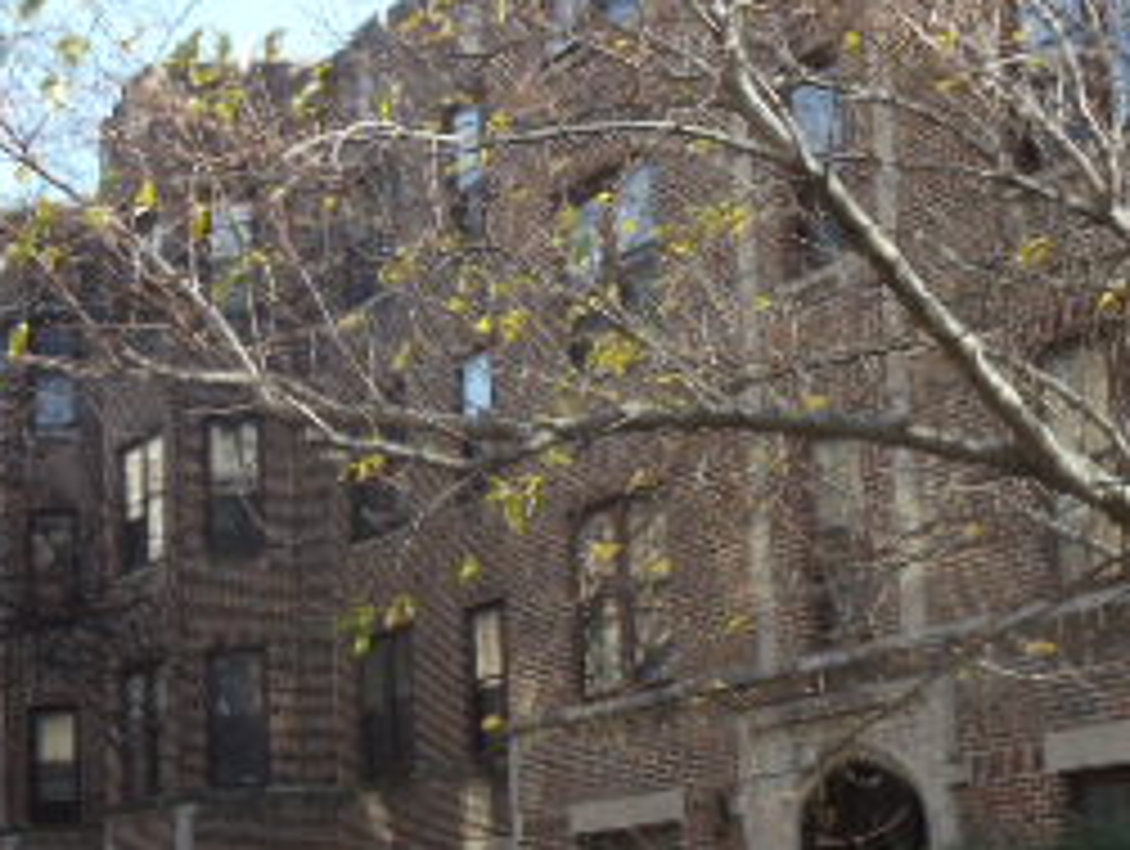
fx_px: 3661
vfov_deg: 13.3
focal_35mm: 112
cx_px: 410
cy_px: 427
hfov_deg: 17.5
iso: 100
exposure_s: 1/250
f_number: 3.5
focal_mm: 6
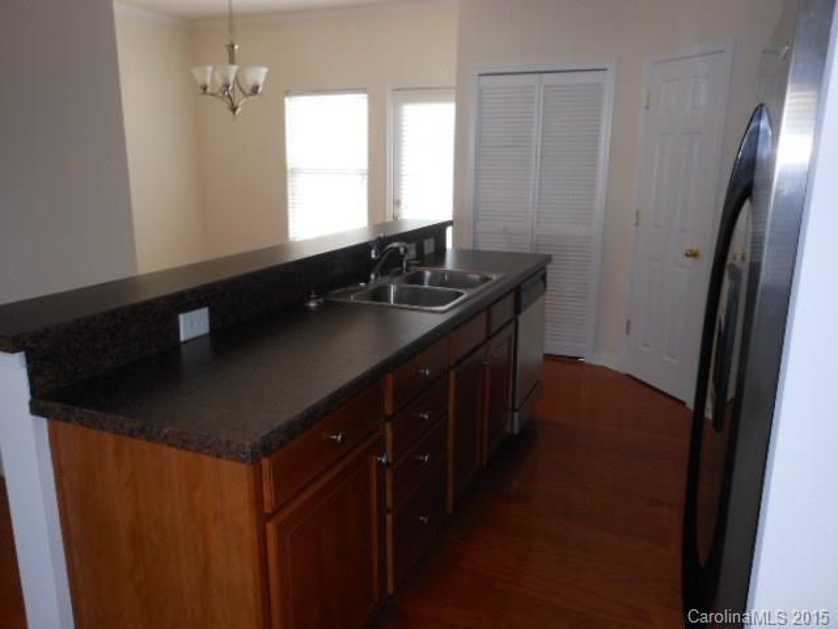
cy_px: 314
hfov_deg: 63.4
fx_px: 678
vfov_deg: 49.7
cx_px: 419
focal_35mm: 28
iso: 200
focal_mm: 5
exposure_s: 1/25
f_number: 3.7
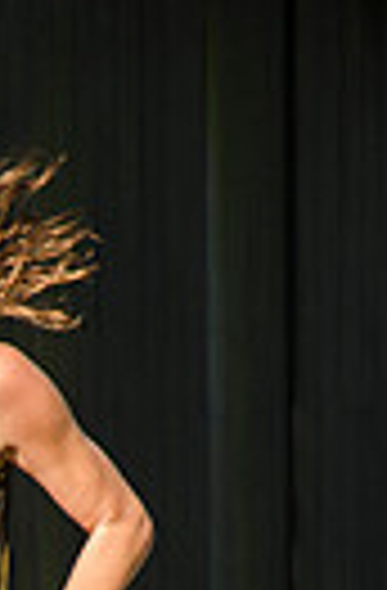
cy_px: 779
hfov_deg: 1.6
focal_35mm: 853
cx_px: -220
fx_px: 13902
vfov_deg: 2.4
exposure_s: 1/640
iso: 640
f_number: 9
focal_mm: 165
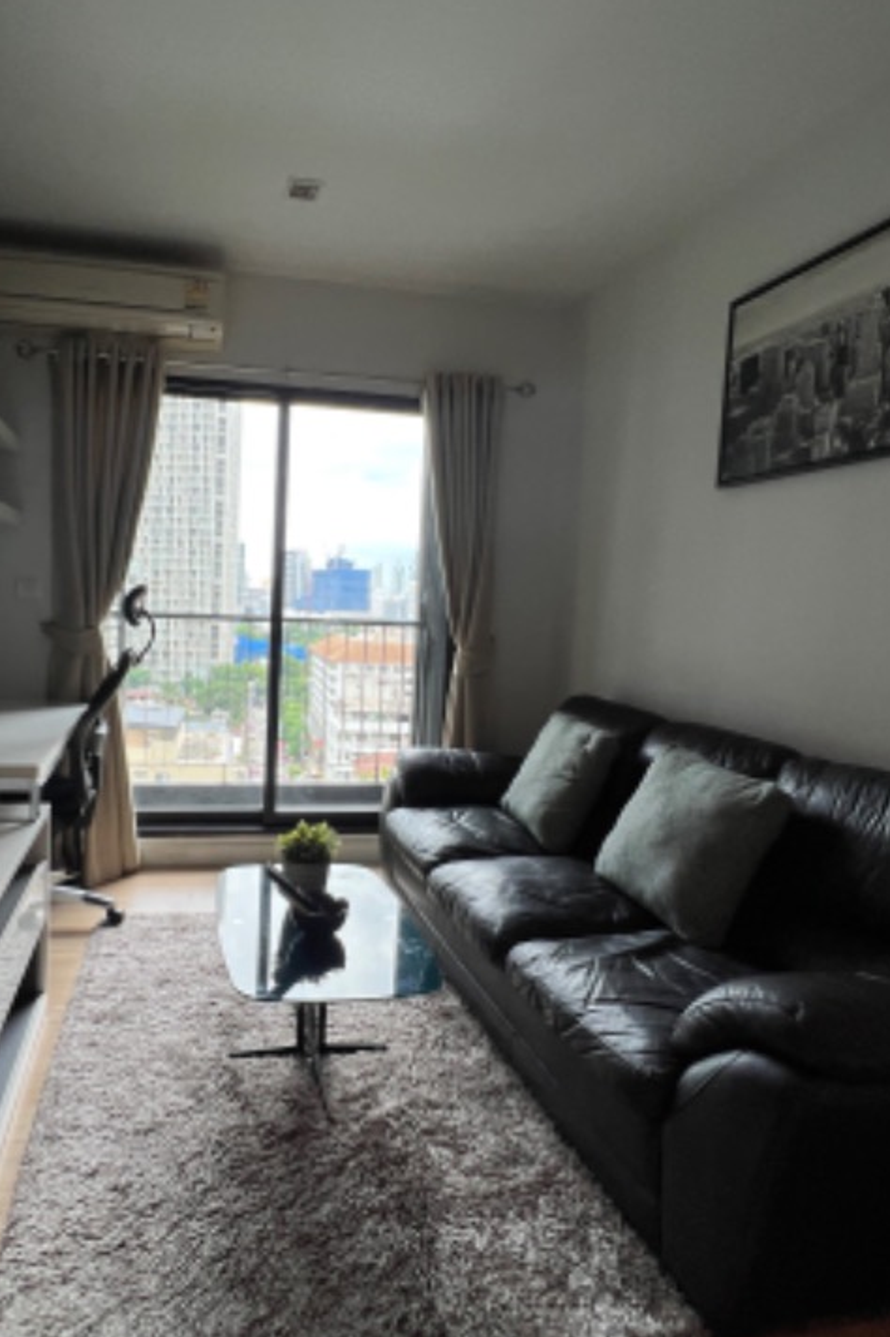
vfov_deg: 86.9
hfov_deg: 63.1
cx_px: 308
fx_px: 705
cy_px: 652
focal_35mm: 19
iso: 32
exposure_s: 1/100
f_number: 1.8
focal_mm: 1.57
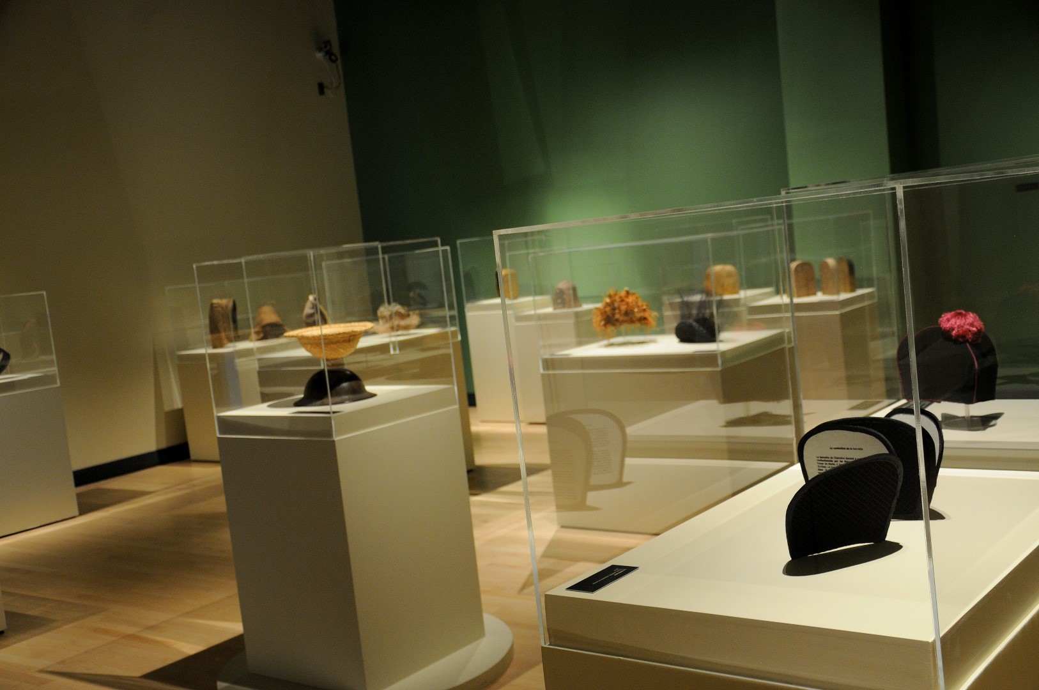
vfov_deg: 34.1
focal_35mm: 39
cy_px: 345
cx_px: 520
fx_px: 1124
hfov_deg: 49.6
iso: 560
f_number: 4
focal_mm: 26
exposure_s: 1/30
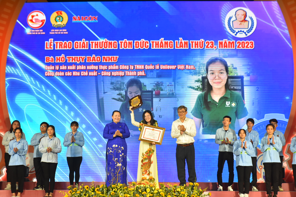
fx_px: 617
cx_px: 148
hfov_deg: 27.0
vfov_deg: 18.2
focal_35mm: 75
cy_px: 98
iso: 1000
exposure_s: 1/200
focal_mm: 50
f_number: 4
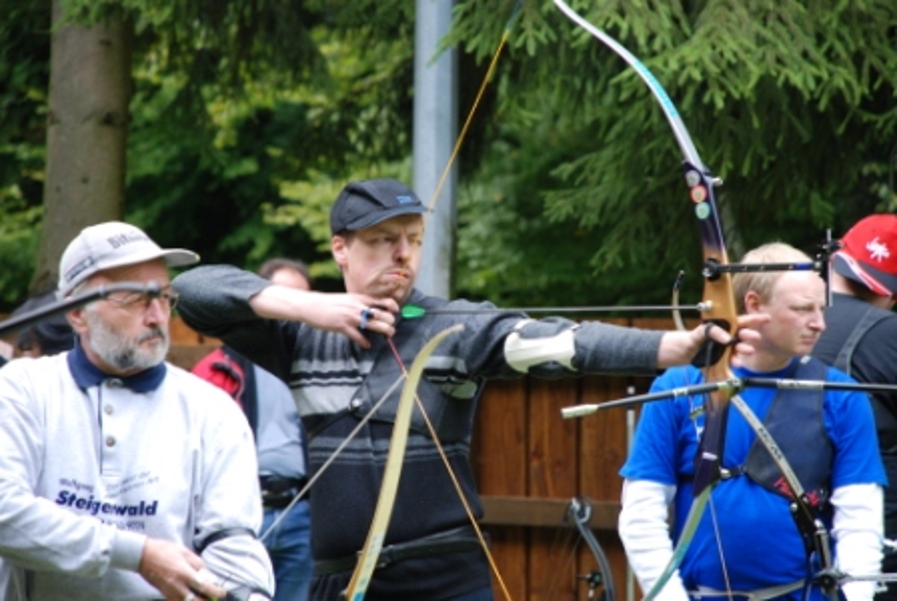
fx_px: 5052
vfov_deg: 6.8
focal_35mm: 202
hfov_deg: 10.1
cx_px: 448
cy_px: 300
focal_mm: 135
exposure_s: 1/80
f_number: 5.6
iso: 400
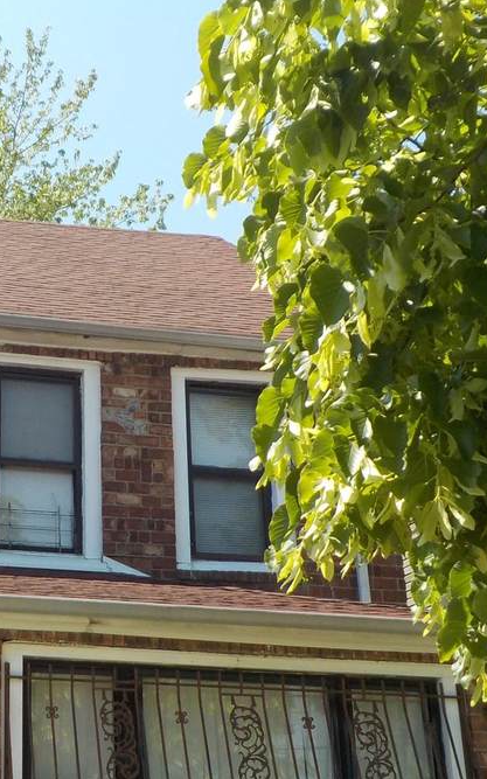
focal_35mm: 61
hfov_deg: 20.5
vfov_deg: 33.5
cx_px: -25
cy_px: 427
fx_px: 1295
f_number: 3.3
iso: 125
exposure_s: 1/800
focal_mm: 4.1
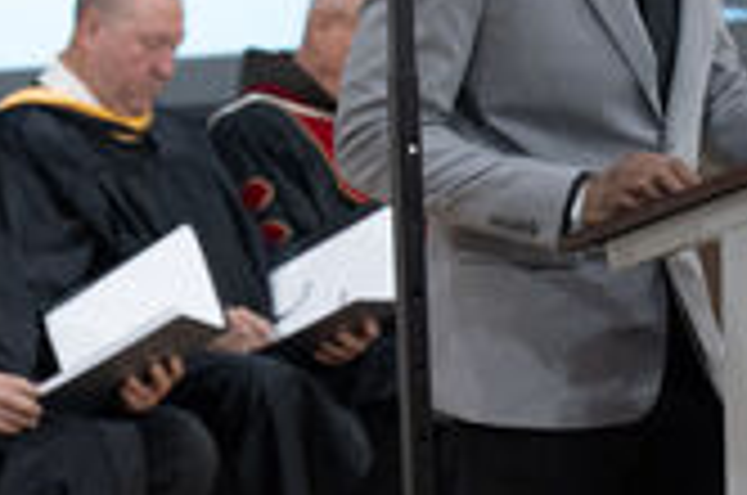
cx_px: -137
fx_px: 5385
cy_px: 176
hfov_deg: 7.9
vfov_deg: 5.3
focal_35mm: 260
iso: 1600
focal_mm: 70
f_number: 3.2
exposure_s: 1/80
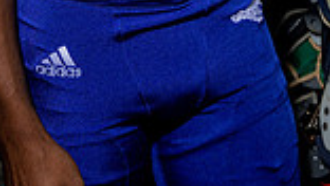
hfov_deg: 18.6
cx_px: 201
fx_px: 1007
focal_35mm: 115
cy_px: -256
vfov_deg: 9.4
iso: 100
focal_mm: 38
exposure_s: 1/125
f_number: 8
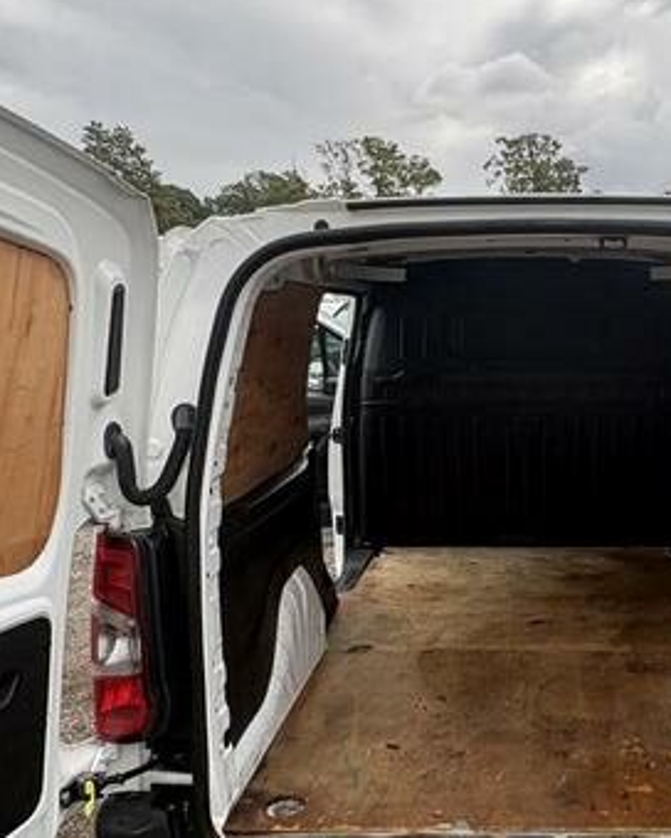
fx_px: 894
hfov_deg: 40.0
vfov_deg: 50.2
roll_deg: -3.8
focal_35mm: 36
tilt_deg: -5.9
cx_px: 506
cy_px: 456
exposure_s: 1/428
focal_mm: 2.22
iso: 40
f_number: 2.2
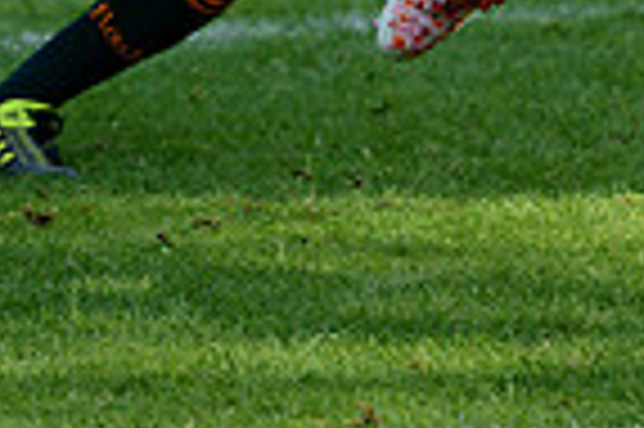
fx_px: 9792
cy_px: -390
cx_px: 878
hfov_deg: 3.8
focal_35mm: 548
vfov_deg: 2.5
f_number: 2.8
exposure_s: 1/1000
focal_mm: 135
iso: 250
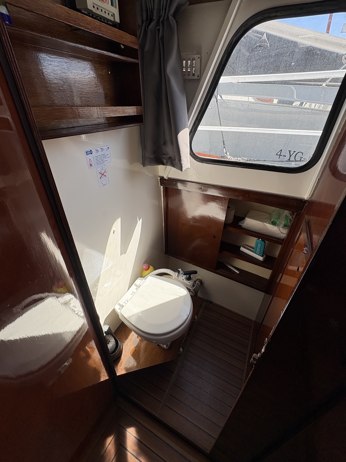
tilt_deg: -31.6
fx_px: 200
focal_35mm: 15
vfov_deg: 98.1
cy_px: 218
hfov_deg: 81.7
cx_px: 181
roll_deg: -0.9
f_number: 2.2
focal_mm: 2.22
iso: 50
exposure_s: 1/438
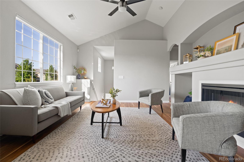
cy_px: 81
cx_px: 122
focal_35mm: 16
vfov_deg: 73.7
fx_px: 108
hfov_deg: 96.7
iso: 160
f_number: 4
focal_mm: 16
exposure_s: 1/6
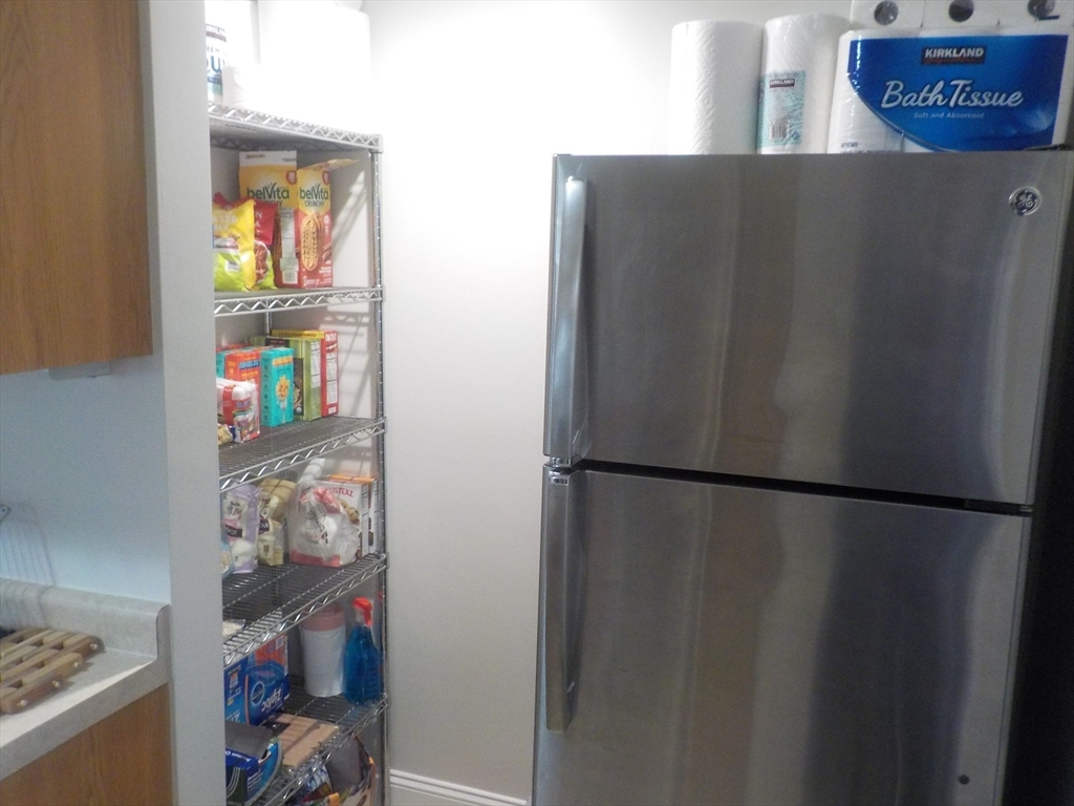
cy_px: 403
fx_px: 931
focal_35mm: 30
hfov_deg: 60.0
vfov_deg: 46.8
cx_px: 537
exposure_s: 1/13
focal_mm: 4.1
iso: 400
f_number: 3.3
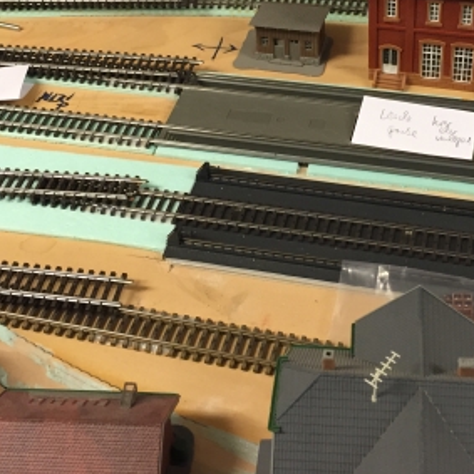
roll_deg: +3.8
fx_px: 899
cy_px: 111
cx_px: 301
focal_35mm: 58
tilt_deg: -38.3
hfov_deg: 29.4
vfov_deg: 29.0
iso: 125
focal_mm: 4.15
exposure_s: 1/33
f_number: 2.2
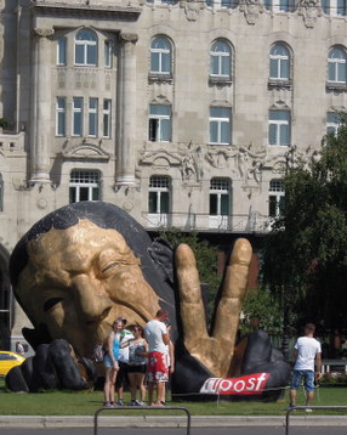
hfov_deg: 11.8
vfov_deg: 14.7
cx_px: 132
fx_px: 1683
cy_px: 218
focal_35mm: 131
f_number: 5.5
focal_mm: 17.9
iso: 160
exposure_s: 1/800
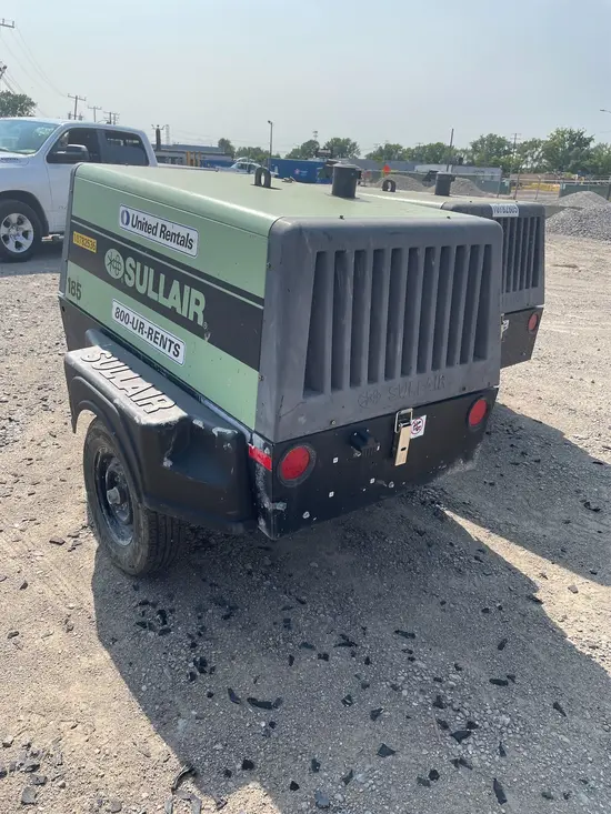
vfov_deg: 67.3
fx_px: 612
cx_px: 306
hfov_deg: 53.1
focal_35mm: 26
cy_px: 407
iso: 32
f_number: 1.6
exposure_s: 1/2398
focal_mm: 4.2
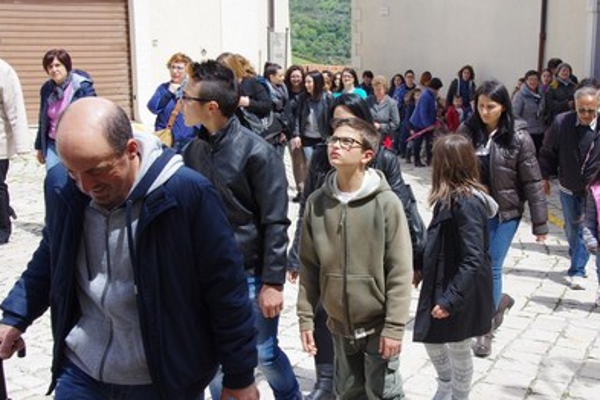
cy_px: 201
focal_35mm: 70
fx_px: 1167
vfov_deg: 19.5
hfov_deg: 28.8
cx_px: 359
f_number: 10
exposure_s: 1/250
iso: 640
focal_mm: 37
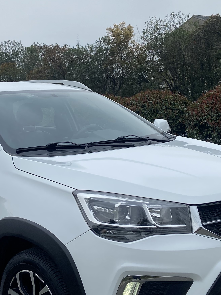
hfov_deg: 24.4
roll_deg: +3.6
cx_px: 89
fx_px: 511
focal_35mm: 60
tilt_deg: -2.6
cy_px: 146
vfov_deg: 32.2
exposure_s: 1/1447
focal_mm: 4.25
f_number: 1.8
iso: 32
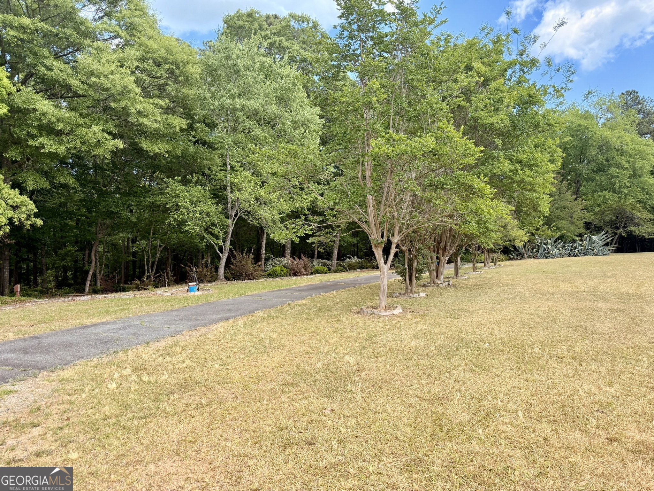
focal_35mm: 24
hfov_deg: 71.6
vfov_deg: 56.8
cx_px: 327
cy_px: 246
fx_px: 453
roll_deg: -0.5
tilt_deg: -1.4
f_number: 1.78
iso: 100
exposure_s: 1/1337
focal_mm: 6.76
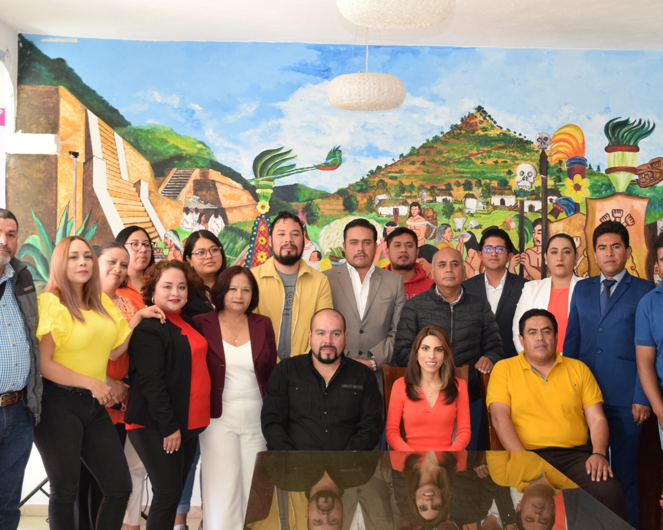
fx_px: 1138
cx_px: 419
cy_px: 240
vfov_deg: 26.2
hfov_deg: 32.3
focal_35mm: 58
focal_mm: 26
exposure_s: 1/125
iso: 720
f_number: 5.6
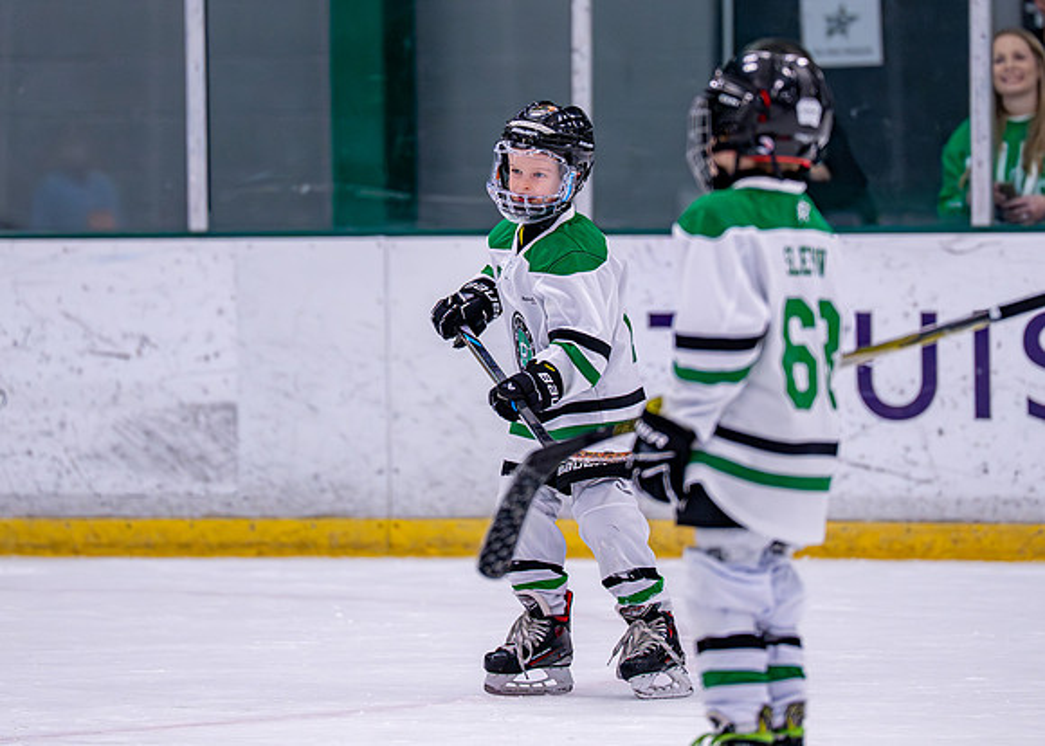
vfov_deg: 4.5
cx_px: 531
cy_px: 274
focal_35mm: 321
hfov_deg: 6.3
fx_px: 9532
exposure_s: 1/1250
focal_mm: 200
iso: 2500
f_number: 2.8
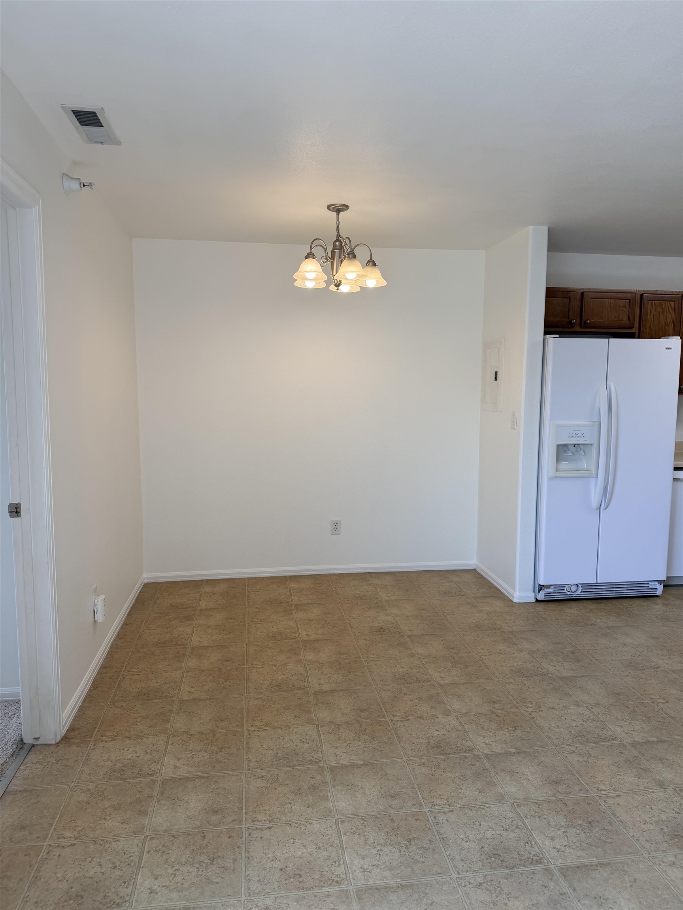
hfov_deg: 56.8
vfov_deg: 71.6
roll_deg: +0.1
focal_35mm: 24
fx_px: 631
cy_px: 455
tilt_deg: -7.3
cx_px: 342
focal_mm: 6.76
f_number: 1.78
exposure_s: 1/445
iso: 100
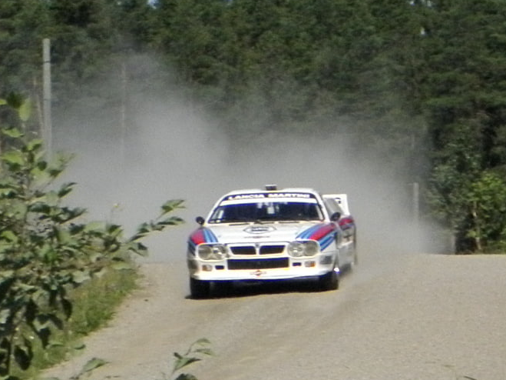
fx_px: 6021
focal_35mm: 412
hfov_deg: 4.8
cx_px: 284
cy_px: 249
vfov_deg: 3.6
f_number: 9.4
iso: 200
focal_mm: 19
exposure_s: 1/500
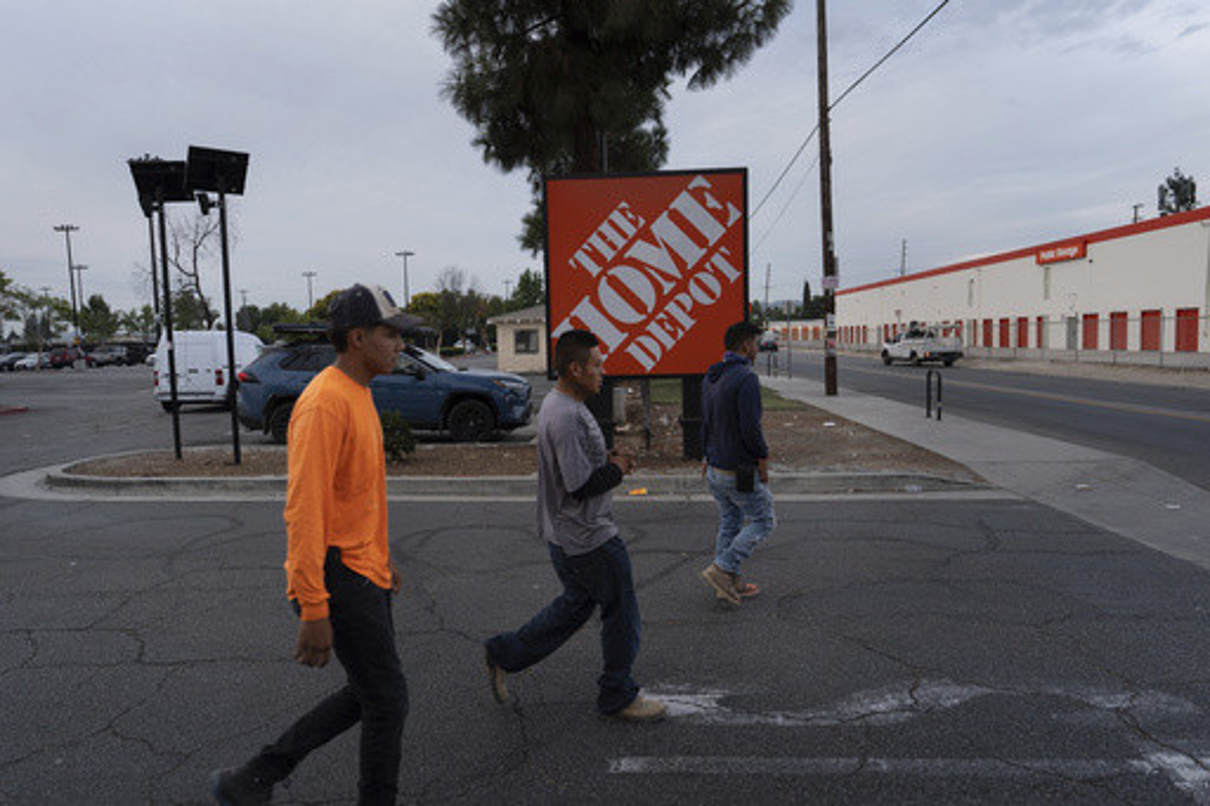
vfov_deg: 53.1
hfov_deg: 73.8
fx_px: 806
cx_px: 605
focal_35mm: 24
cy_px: 403
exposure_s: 1/320
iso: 320
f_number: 2.8
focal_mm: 24
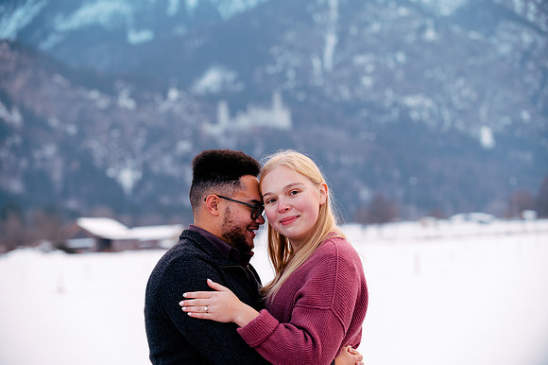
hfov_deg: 20.8
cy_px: 182
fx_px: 1491
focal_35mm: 98
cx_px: 274
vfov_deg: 13.9
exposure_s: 1/320
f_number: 4.5
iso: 250
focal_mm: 98
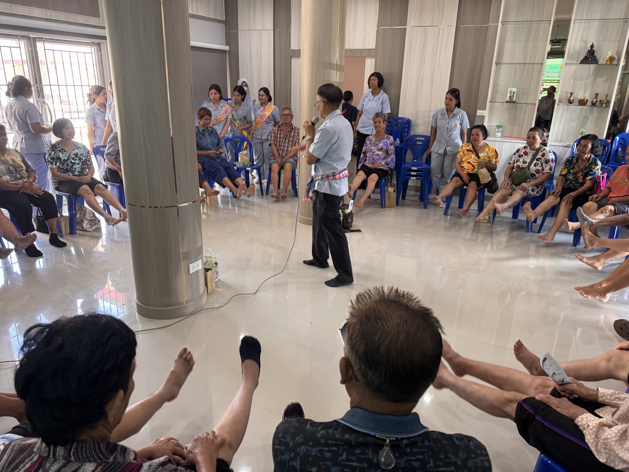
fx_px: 436
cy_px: 236
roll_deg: -1.7
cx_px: 314
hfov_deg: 71.6
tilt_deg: -18.4
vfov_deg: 56.8
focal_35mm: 24
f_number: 1.78
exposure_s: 1/60
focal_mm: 6.76
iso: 250
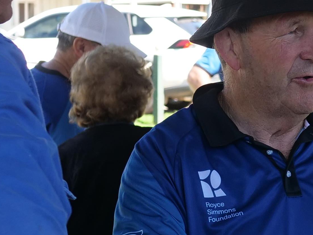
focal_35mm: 180
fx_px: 1627
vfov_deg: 8.2
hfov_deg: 10.9
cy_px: 122
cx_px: 300
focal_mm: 20
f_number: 3.2
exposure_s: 1/400
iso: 200
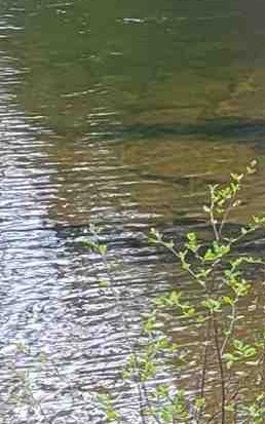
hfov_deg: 5.6
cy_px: 149
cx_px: 1044
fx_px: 2370
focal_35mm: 205
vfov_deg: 10.2
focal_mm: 5.4
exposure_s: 1/222
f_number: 1.8
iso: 40
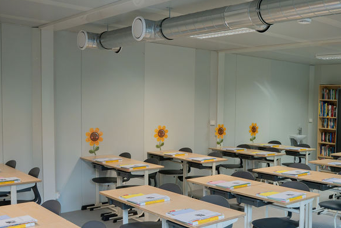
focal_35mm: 42
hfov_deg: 43.8
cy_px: 130
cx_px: 281
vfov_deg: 31.8
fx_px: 398
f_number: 10
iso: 1000
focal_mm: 24
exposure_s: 1/80
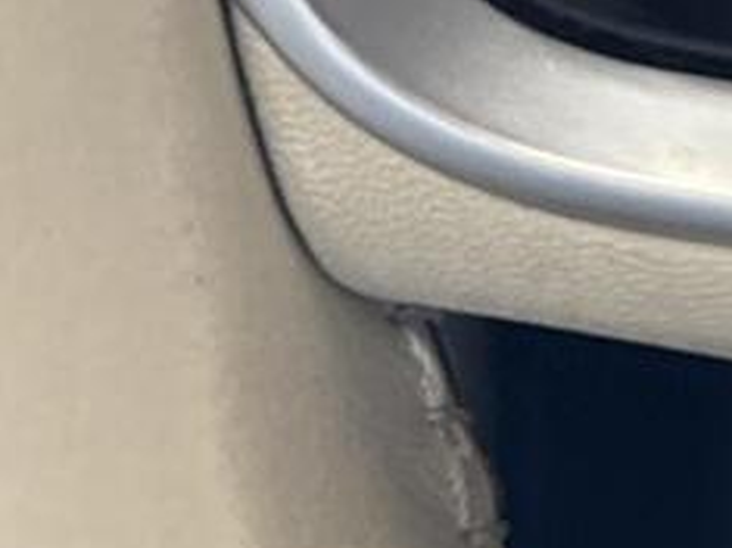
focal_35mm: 147
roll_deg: -2.0
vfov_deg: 9.6
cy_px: -414
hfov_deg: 12.6
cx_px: 1187
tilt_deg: -24.4
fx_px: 3107
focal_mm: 6.76
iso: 250
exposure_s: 1/50
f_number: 1.78
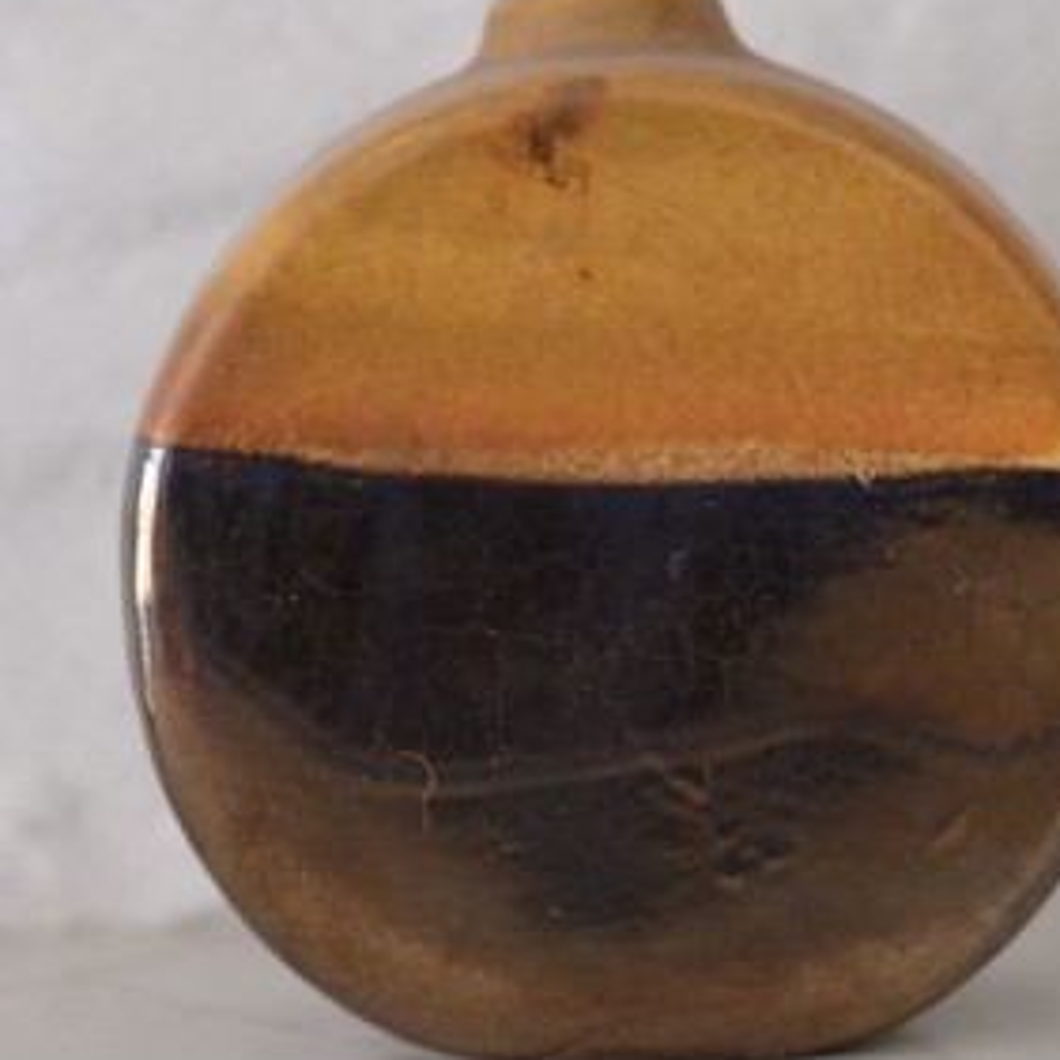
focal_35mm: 116
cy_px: 485
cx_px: 664
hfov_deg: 15.0
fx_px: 4019
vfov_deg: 15.0
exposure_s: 1/30
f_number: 2.8
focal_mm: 50
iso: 3200
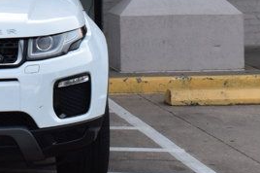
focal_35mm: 195
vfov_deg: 6.9
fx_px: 1407
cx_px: -57
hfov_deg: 10.4
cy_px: -84
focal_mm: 34
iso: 400
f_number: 10
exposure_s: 1/250
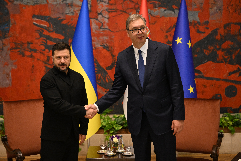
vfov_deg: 19.5
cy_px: 80
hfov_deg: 28.8
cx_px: 120
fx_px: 469
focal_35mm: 70
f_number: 4
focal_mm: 70
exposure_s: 1/500
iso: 6400
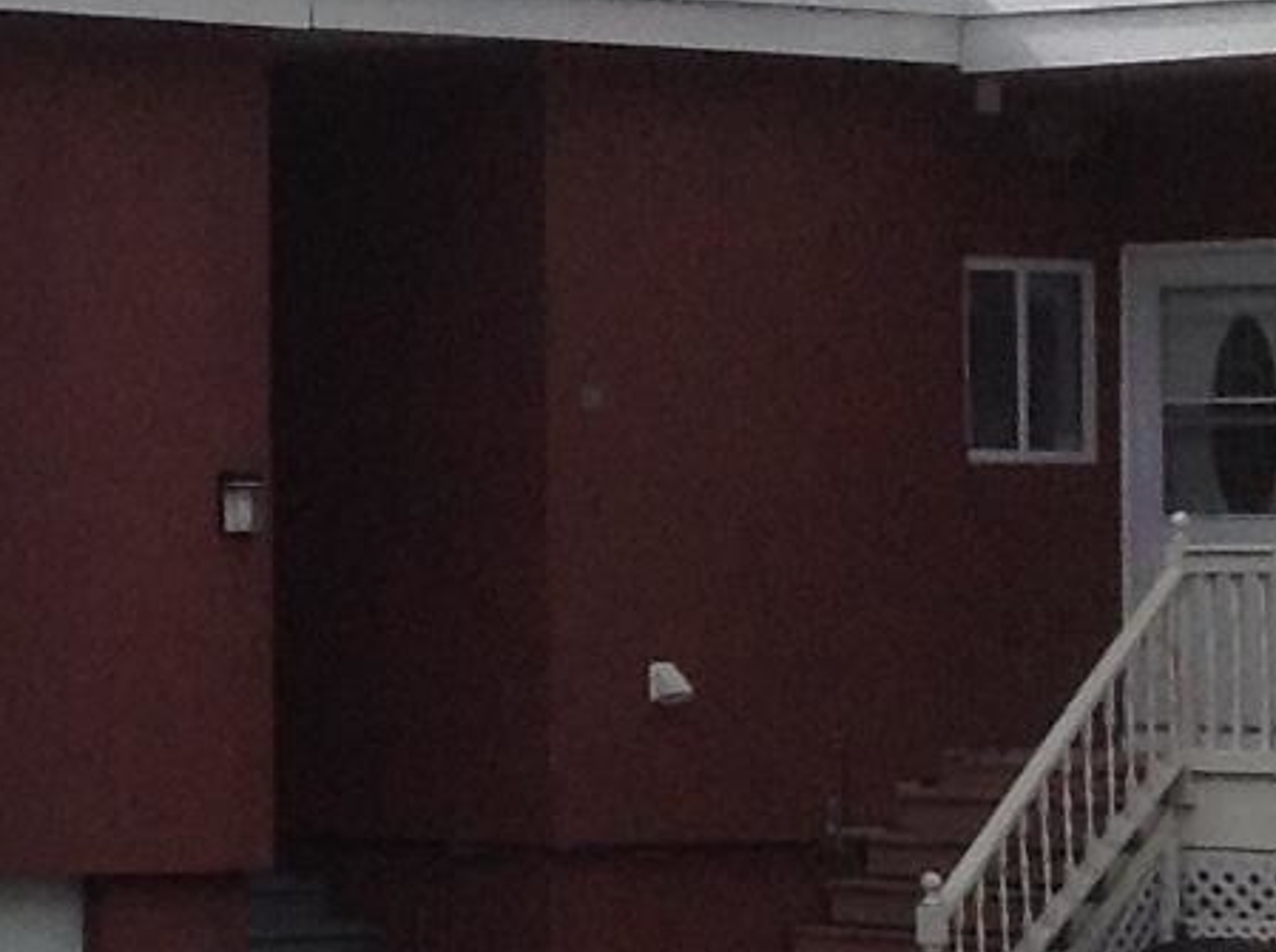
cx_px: -2160
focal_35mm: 202
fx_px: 7432
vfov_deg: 7.3
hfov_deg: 8.6
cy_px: 270
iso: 50
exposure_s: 1/2326
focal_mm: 4.28
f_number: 2.4
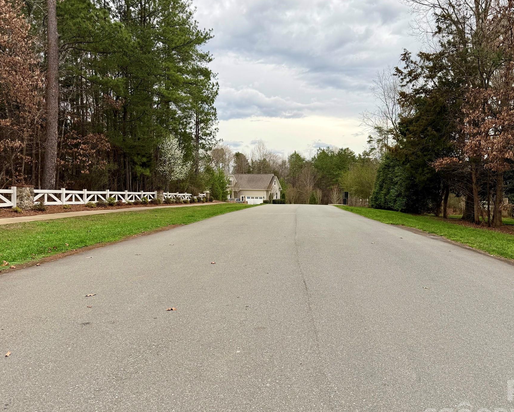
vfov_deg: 51.5
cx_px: 296
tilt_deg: -2.5
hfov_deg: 61.9
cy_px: 208
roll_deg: -0.3
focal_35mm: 28
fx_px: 426
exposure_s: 1/858
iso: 80
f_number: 1.78
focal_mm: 6.76
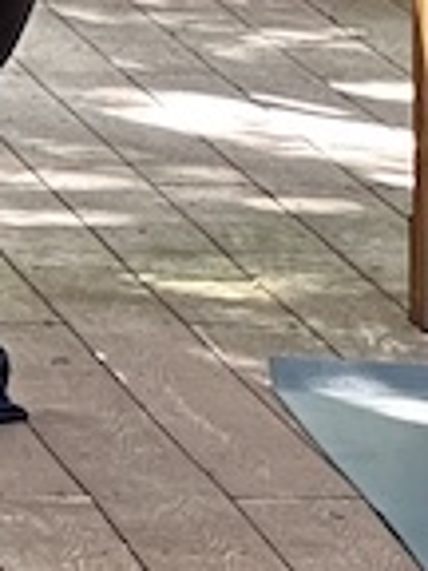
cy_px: -565
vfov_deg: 3.5
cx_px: -1118
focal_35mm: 570
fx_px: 9397
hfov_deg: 2.6
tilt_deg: -1.2
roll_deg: -0.7
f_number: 2.8
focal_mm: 9
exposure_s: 1/64
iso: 250
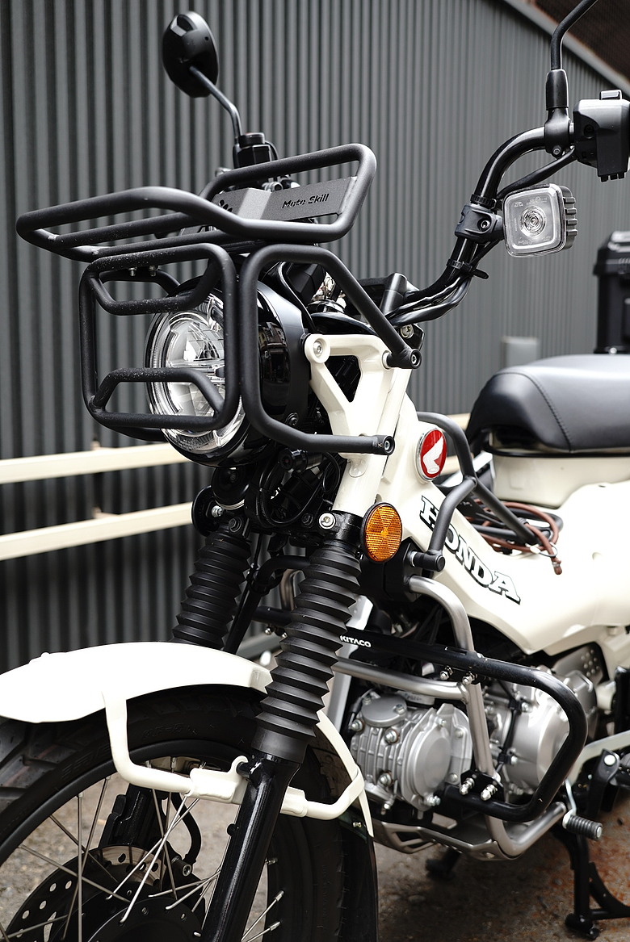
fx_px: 917
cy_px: 471
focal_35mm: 35
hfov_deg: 37.9
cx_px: 315
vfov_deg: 54.4
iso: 100
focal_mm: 35
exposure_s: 1/125
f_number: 3.5
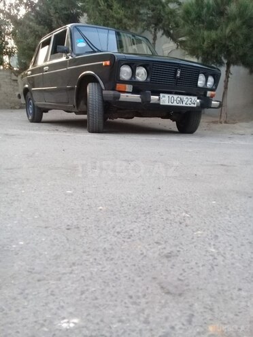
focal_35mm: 31
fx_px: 302
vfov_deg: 58.4
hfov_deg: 45.4
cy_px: 168
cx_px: 126
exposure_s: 1/33
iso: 125
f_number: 2.2
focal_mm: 3.3
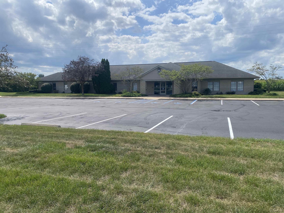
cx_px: 142
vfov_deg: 53.1
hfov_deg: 67.3
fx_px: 213
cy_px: 106
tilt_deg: -5.8
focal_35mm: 26
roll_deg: +0.5
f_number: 1.8
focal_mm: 4.25
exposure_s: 1/4608
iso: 32
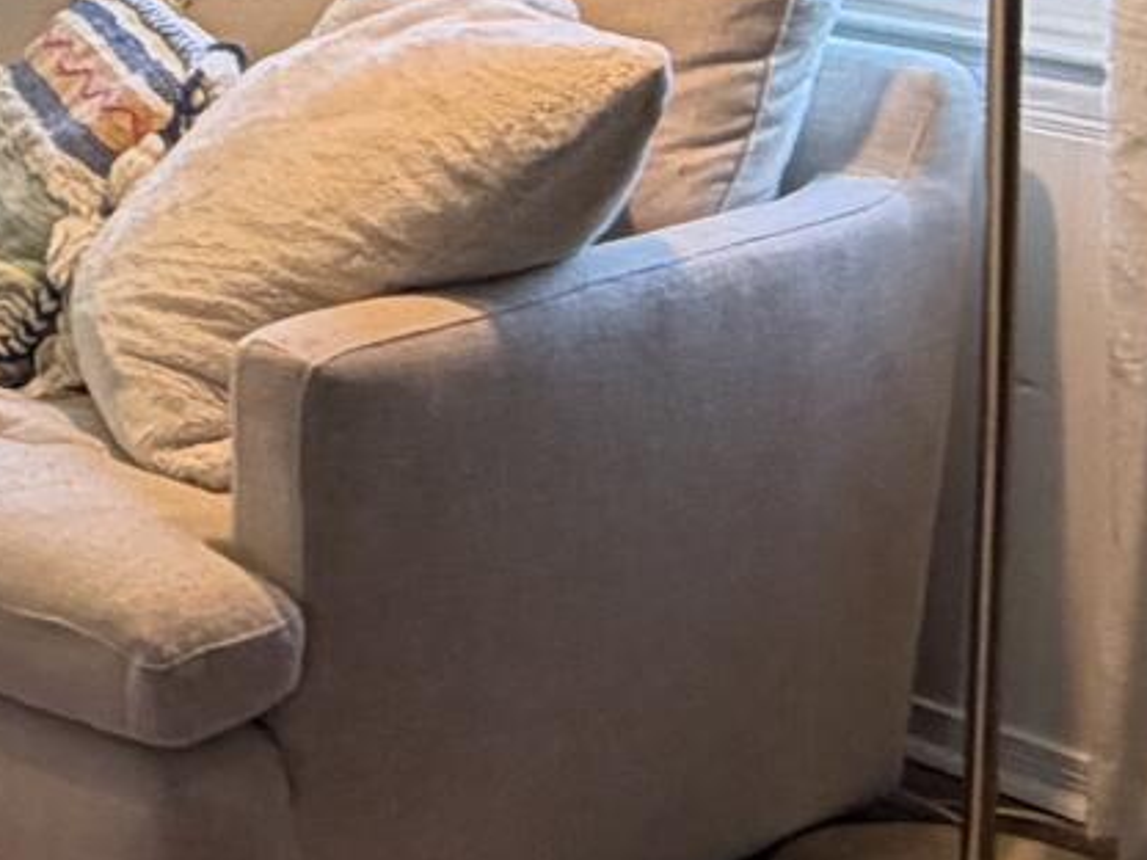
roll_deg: +2.5
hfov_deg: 16.0
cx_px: -1001
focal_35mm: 101
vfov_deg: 14.2
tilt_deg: -7.7
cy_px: -160
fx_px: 3347
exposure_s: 1/60
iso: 160
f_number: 2.2
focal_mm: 2.22
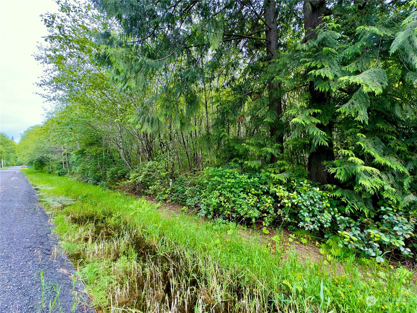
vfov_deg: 85.7
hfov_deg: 102.1
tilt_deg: +3.7
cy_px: 156
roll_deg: -0.3
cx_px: 208
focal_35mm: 14
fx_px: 169
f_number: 2.2
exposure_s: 1/99
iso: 64
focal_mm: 2.22
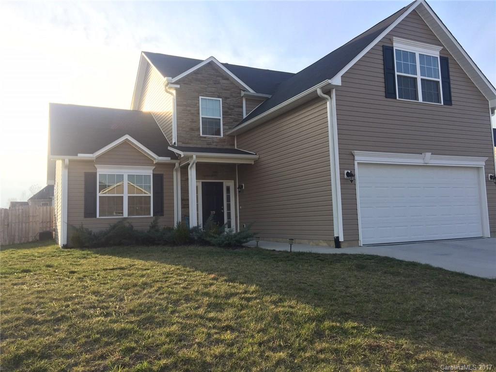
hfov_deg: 61.7
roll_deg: +1.3
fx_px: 416
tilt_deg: +6.7
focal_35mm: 29
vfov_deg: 48.2
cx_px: 248
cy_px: 186
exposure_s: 1/534
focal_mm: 4.15
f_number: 2.2
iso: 32
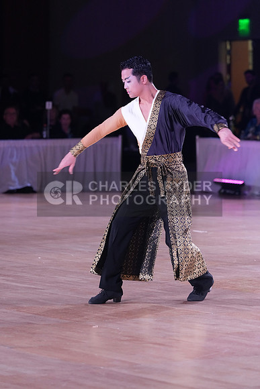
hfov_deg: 6.9
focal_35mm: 200
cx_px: 130
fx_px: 2165
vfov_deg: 10.3
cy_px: 194
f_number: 5
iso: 3200
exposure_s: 1/250
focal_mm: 200
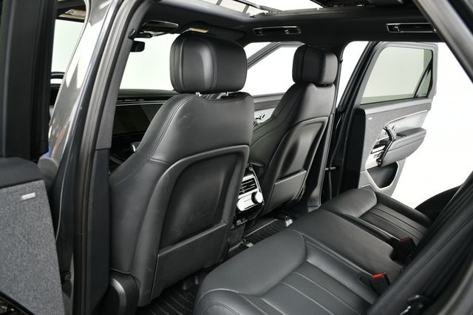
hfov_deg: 62.0
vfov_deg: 43.6
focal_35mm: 30
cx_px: 236
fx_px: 394
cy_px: 158
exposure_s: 1/160
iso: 100
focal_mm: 20
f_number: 3.5
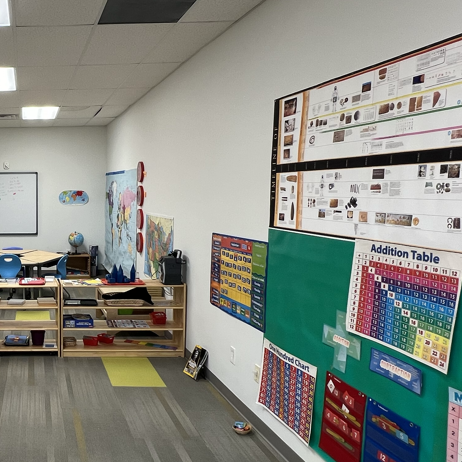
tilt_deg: -5.5
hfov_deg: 45.1
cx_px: 8
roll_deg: +1.2
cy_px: 246
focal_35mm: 31
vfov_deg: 52.5
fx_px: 468
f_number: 1.8
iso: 50
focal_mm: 1.57
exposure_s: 1/30
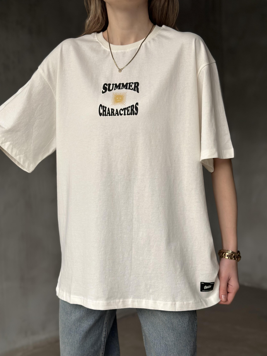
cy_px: 178
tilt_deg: -2.9
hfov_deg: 30.3
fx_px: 494
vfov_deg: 39.7
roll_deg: +0.8
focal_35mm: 48
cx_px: 134
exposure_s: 1/89
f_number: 1.78
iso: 125
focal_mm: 6.86
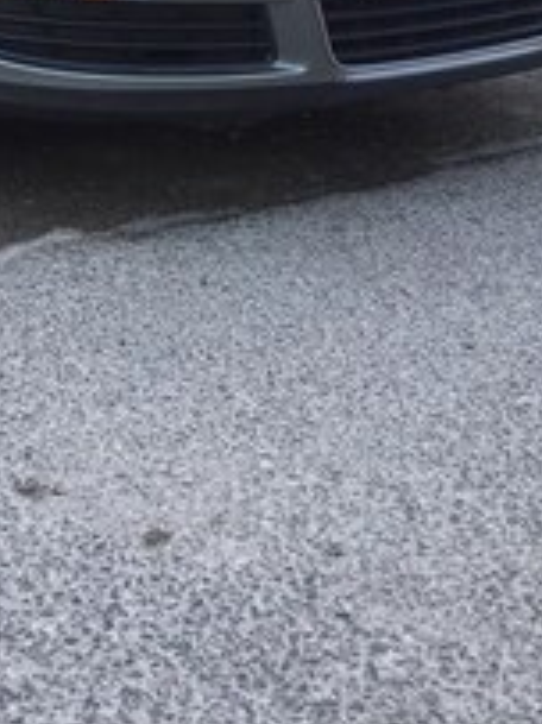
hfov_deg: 20.0
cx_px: -7
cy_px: -139
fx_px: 1484
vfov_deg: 24.8
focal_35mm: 71
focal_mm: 4.15
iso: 50
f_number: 2.2
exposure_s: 1/100
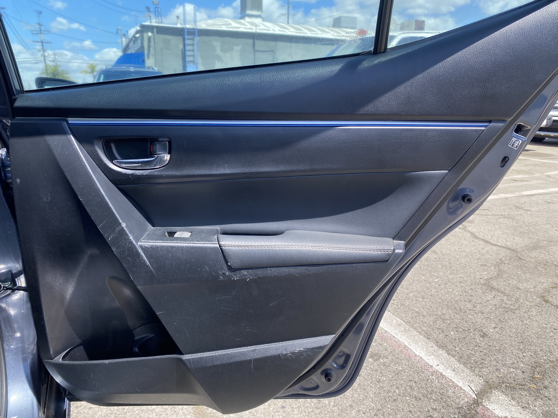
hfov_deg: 67.3
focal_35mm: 26
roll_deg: +0.3
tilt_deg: -13.0
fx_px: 419
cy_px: 209
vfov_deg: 53.1
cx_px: 279
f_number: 1.8
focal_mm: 4.25
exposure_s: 1/742
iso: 32
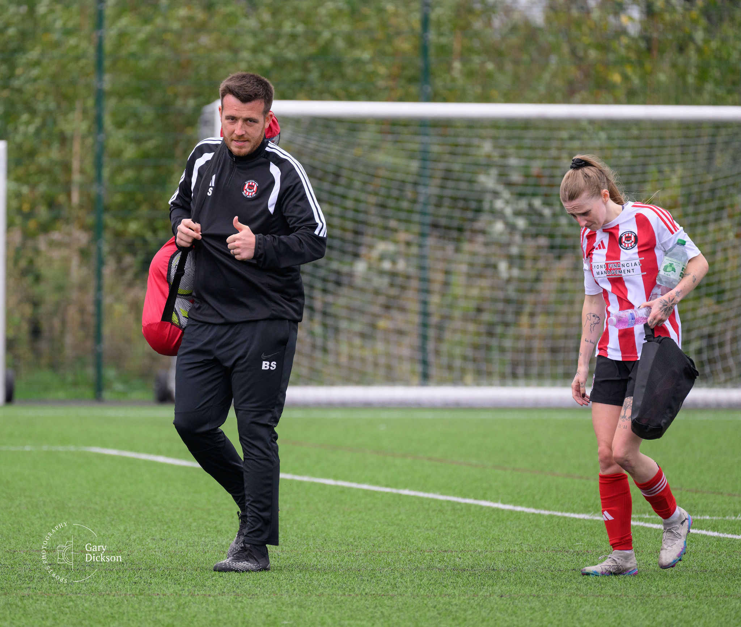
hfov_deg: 4.4
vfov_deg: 3.8
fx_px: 9576
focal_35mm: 427
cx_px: 315
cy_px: 301
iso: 1100
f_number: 5.3
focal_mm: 340
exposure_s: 1/1000
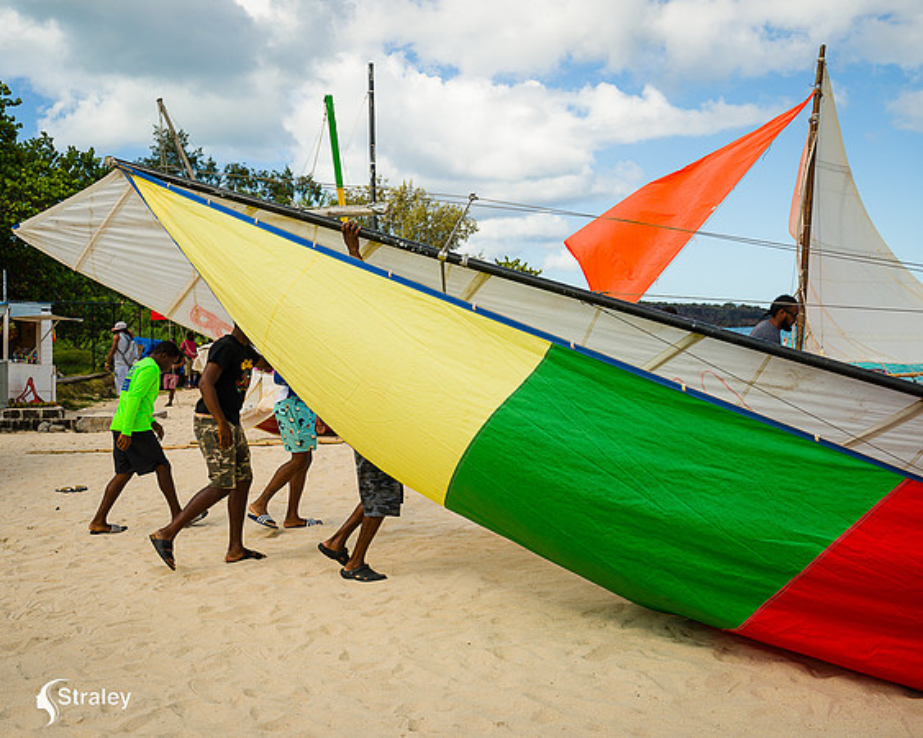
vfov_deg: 39.5
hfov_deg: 48.2
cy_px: 353
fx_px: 1026
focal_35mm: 38
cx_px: 377
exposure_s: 1/320
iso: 100
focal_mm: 32
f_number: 6.3
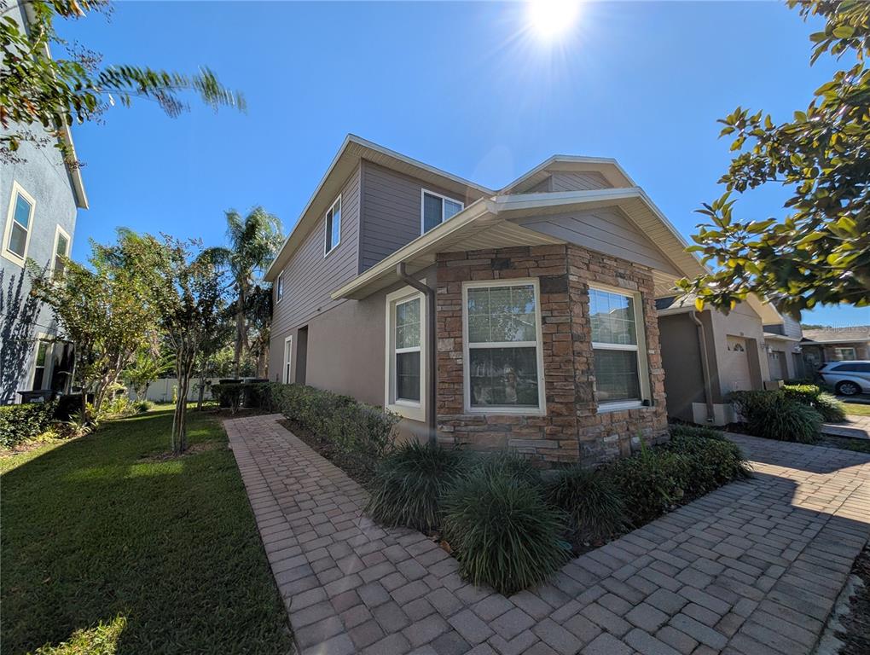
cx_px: 435
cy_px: 328
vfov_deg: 94.6
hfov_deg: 110.5
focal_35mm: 12
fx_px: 302
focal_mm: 2.23
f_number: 1.95
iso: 41
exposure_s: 1/2457
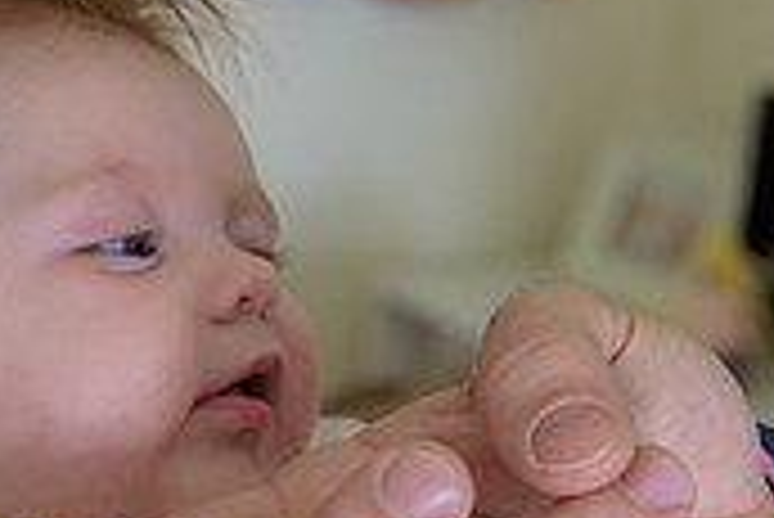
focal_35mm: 108
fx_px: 2324
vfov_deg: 12.5
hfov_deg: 18.2
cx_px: -81
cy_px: 588
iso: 1600
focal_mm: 32
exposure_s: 1/125
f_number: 3.2
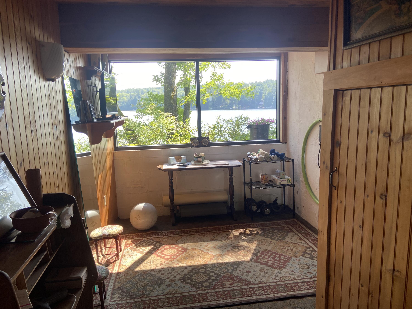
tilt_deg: -7.1
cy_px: 154
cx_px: 206
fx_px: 309
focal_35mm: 26
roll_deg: +1.7
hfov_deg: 67.3
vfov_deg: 53.1
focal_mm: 4.25
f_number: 1.8
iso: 32
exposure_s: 1/122
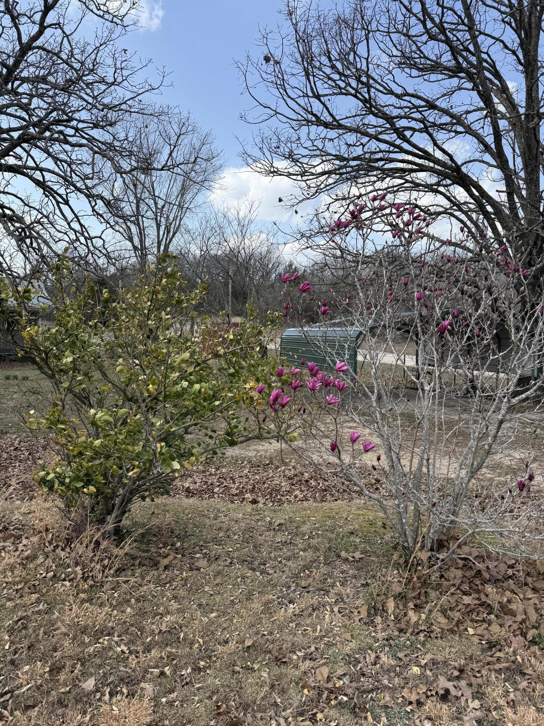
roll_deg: -0.6
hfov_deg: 56.8
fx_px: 503
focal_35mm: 24
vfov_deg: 71.6
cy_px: 363
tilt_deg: +1.0
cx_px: 272
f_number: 1.78
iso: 80
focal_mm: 6.76
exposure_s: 1/2611
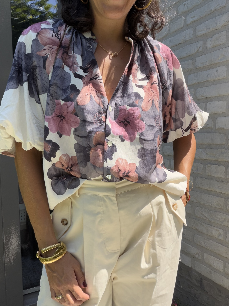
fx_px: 265
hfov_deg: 46.8
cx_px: 114
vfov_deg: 60.0
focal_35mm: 30
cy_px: 153
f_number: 1.9
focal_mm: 2.71
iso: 32
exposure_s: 1/775
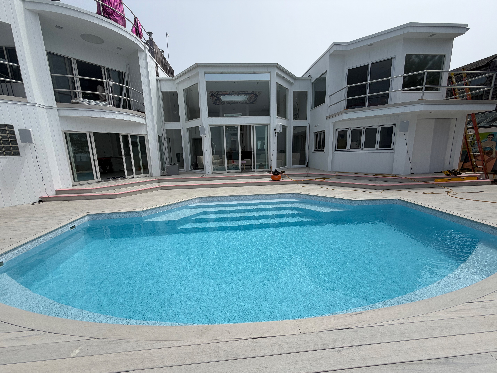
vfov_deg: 85.7
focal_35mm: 14
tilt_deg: -11.6
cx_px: 248
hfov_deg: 102.1
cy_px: 186
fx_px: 201
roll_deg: +3.0
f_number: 2.2
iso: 20
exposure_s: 1/1848
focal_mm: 2.22
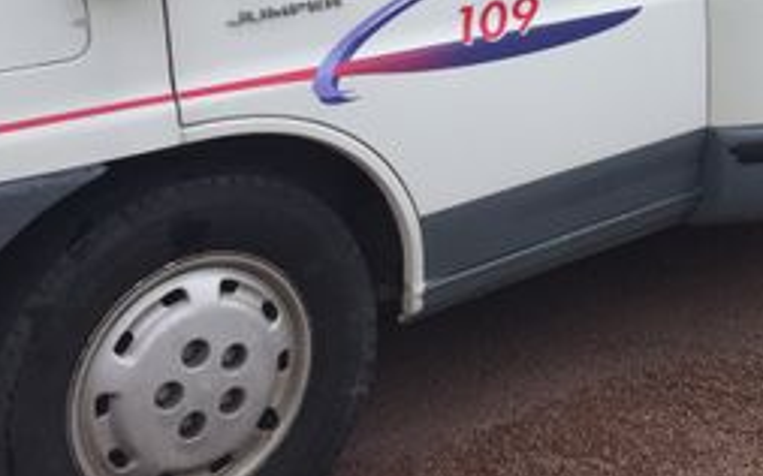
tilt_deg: -2.5
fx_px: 1518
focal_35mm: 73
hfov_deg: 26.6
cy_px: -196
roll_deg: -0.5
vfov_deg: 16.5
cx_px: 778
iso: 32
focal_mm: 4.15
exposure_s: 1/1412
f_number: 2.2
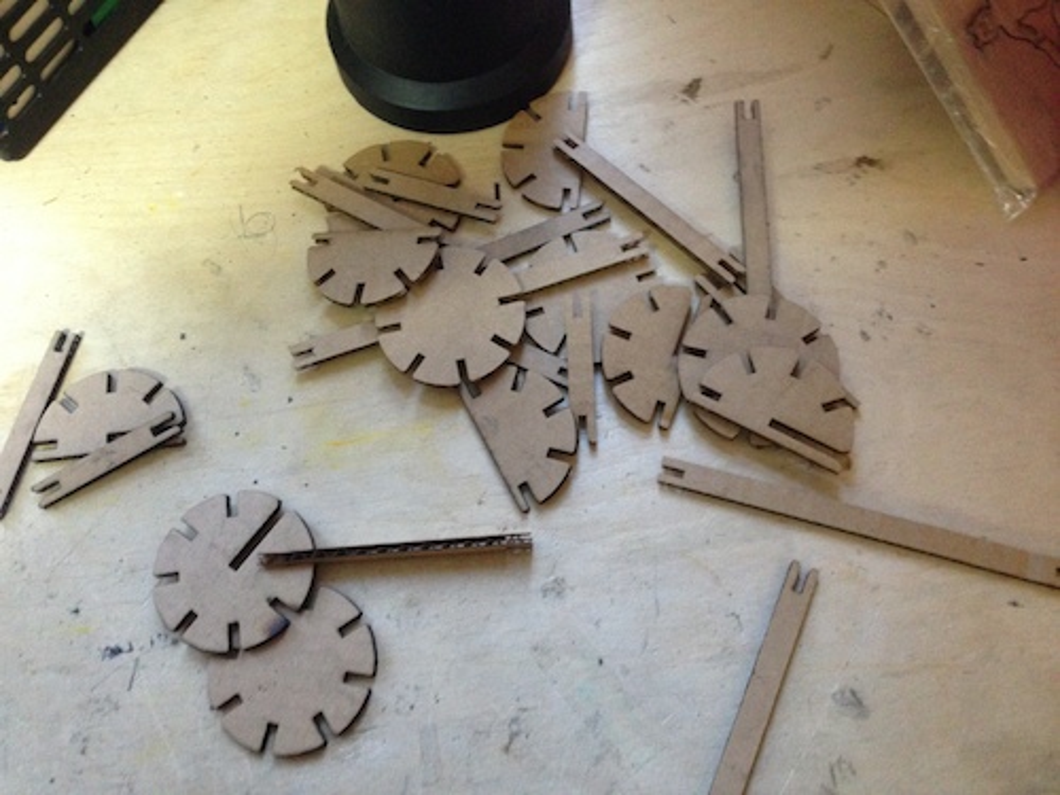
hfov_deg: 55.4
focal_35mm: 33
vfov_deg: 42.9
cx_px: 530
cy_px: 398
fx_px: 1011
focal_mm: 4.12
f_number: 2.4
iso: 320
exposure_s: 1/20
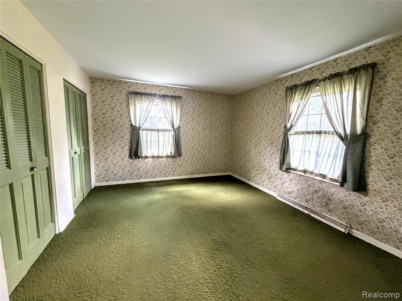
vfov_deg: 85.7
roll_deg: -1.0
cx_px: 201
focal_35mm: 14
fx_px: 163
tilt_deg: -6.3
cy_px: 150
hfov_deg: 102.1
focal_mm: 2.22
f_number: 2.2
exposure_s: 1/60
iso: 400
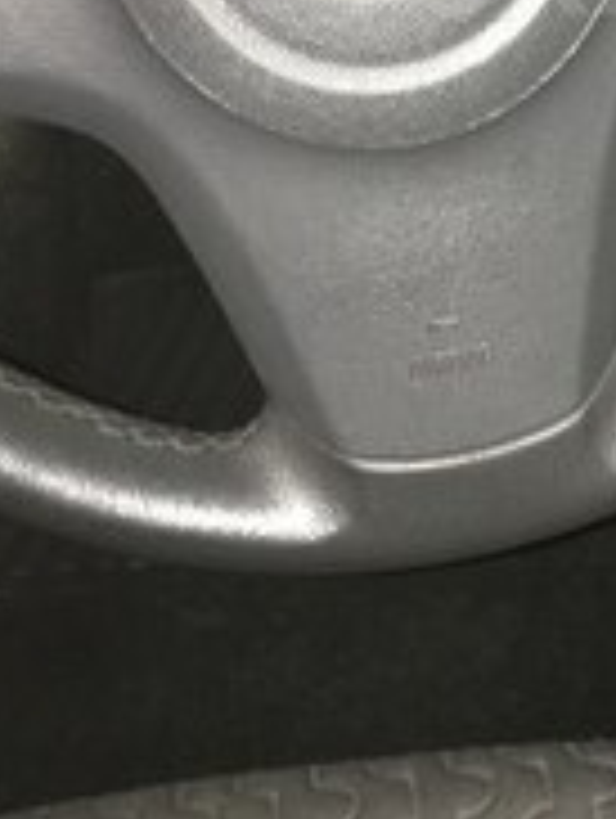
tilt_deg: -36.7
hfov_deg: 18.1
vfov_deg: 23.5
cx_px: 670
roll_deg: -8.7
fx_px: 1870
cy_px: -36
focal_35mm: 79
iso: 160
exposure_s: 1/17
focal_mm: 4.15
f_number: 2.2
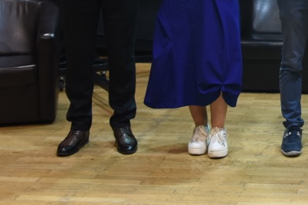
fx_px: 898
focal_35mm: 105
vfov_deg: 12.6
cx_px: 406
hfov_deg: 18.1
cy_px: -68
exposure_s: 1/100
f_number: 2
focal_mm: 22
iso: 640
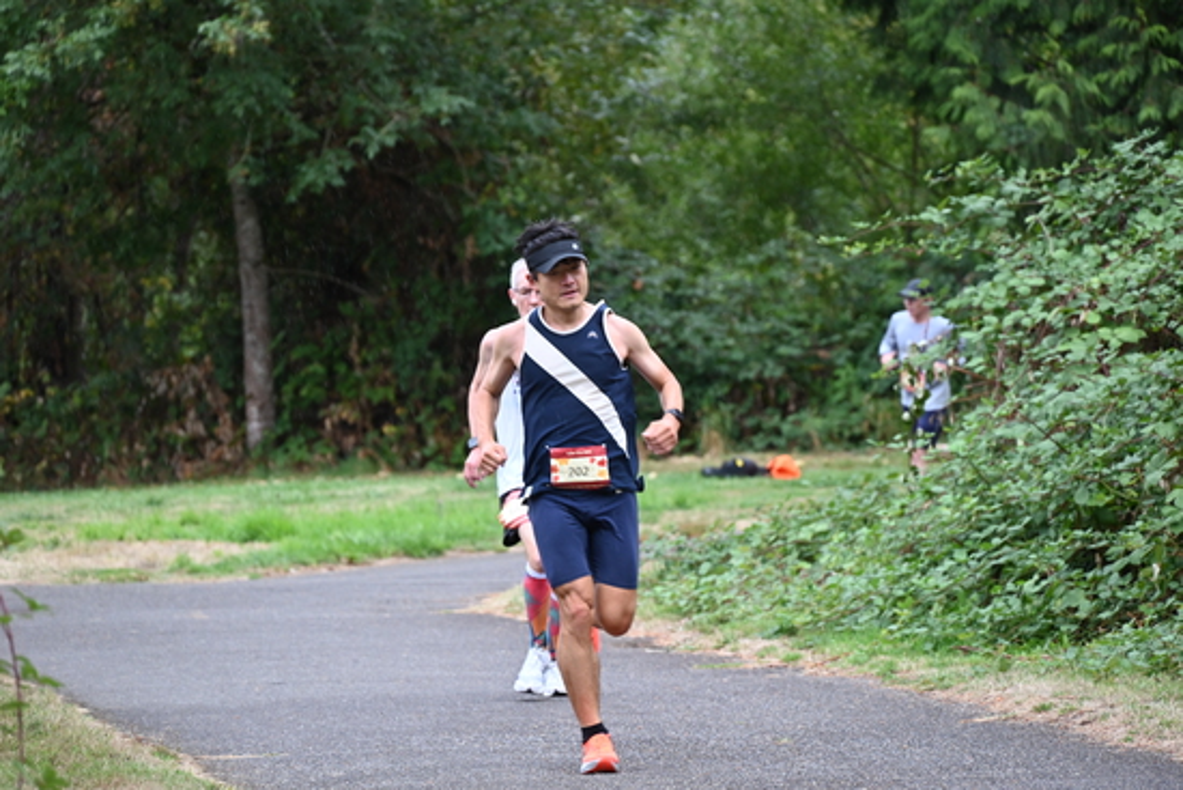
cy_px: 395
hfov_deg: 10.3
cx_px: 592
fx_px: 6574
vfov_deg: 6.9
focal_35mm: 200
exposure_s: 1/250
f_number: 6.3
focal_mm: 200
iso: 1000
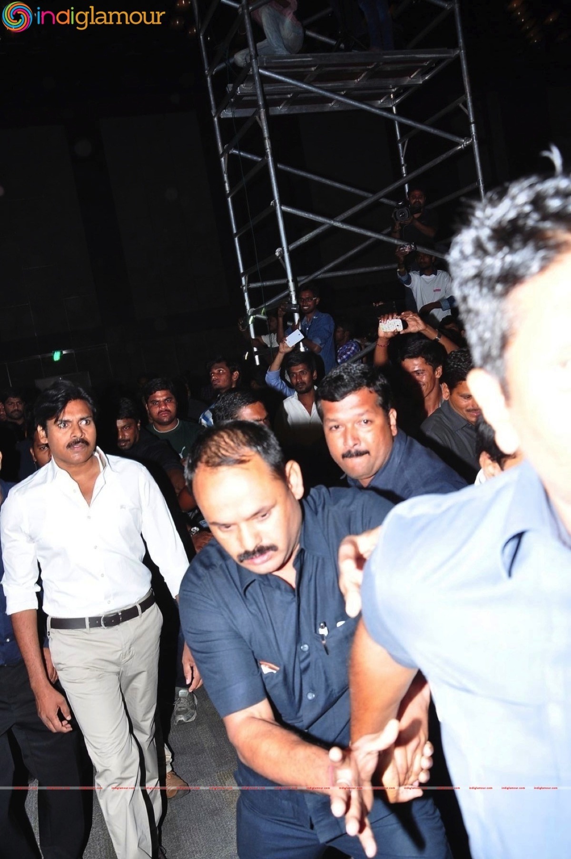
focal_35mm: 32
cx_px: 286
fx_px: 751
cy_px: 430
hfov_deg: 41.6
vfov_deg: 59.5
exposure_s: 1/160
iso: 400
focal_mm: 21
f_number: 5
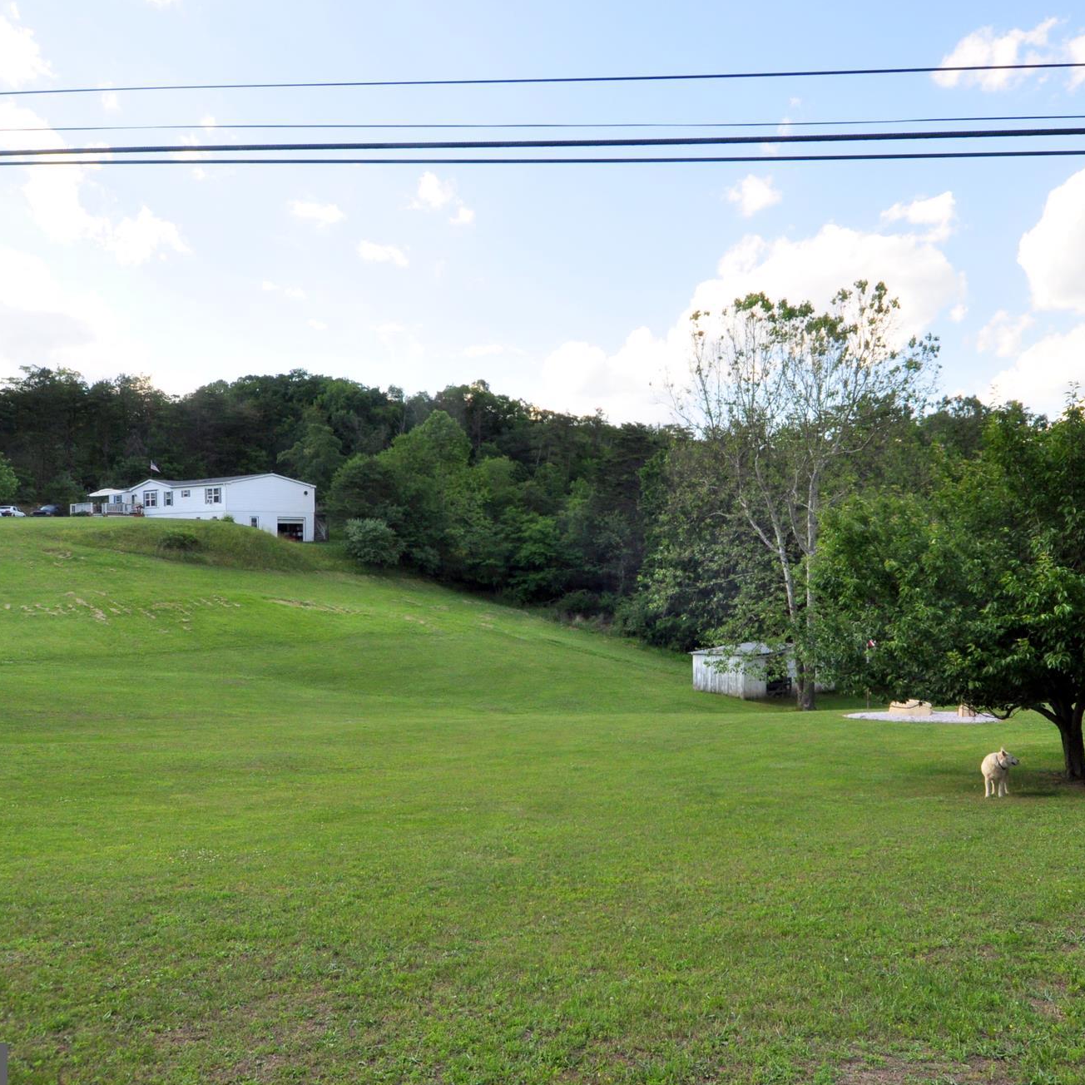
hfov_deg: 64.1
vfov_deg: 65.0
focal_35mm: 24
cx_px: 676
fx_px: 851
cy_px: 537
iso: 360
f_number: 9.5
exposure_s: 1/250
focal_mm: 12
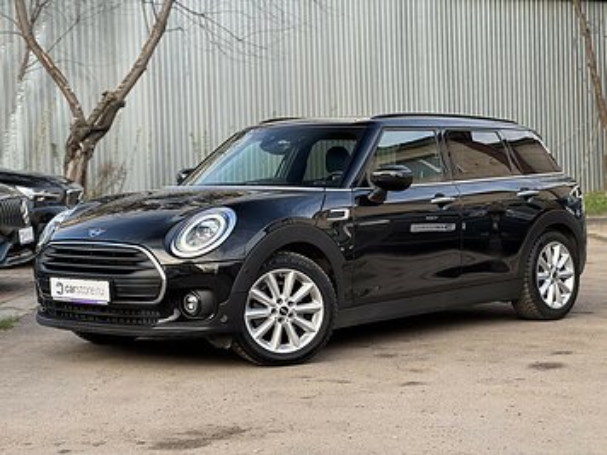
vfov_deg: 19.1
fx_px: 1350
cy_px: 228
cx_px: 304
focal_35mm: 77
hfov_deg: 25.3
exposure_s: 1/99
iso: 64
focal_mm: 9
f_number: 2.8
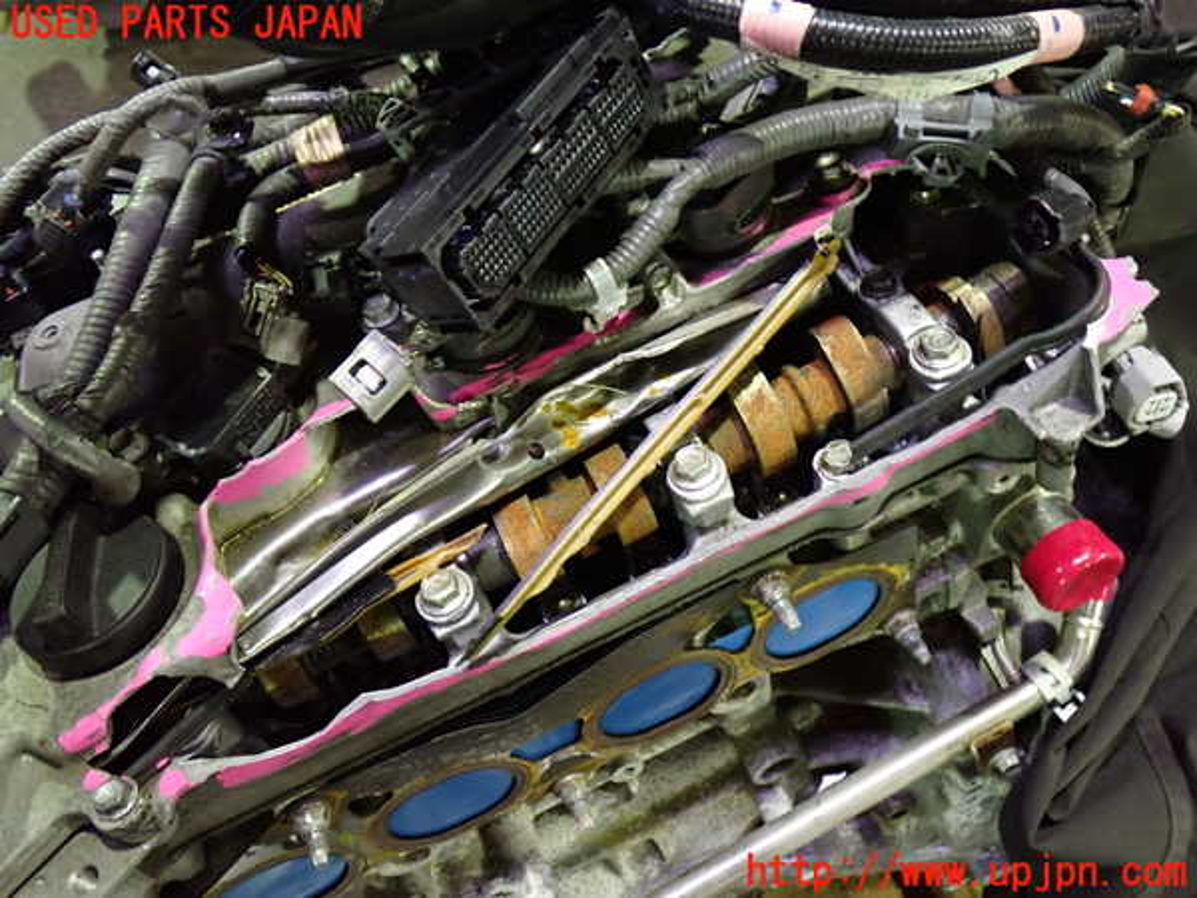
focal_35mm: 30
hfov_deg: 60.0
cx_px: 598
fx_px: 1037
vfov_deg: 46.8
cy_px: 449
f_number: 2.3
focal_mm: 5.4
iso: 800
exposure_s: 1/25
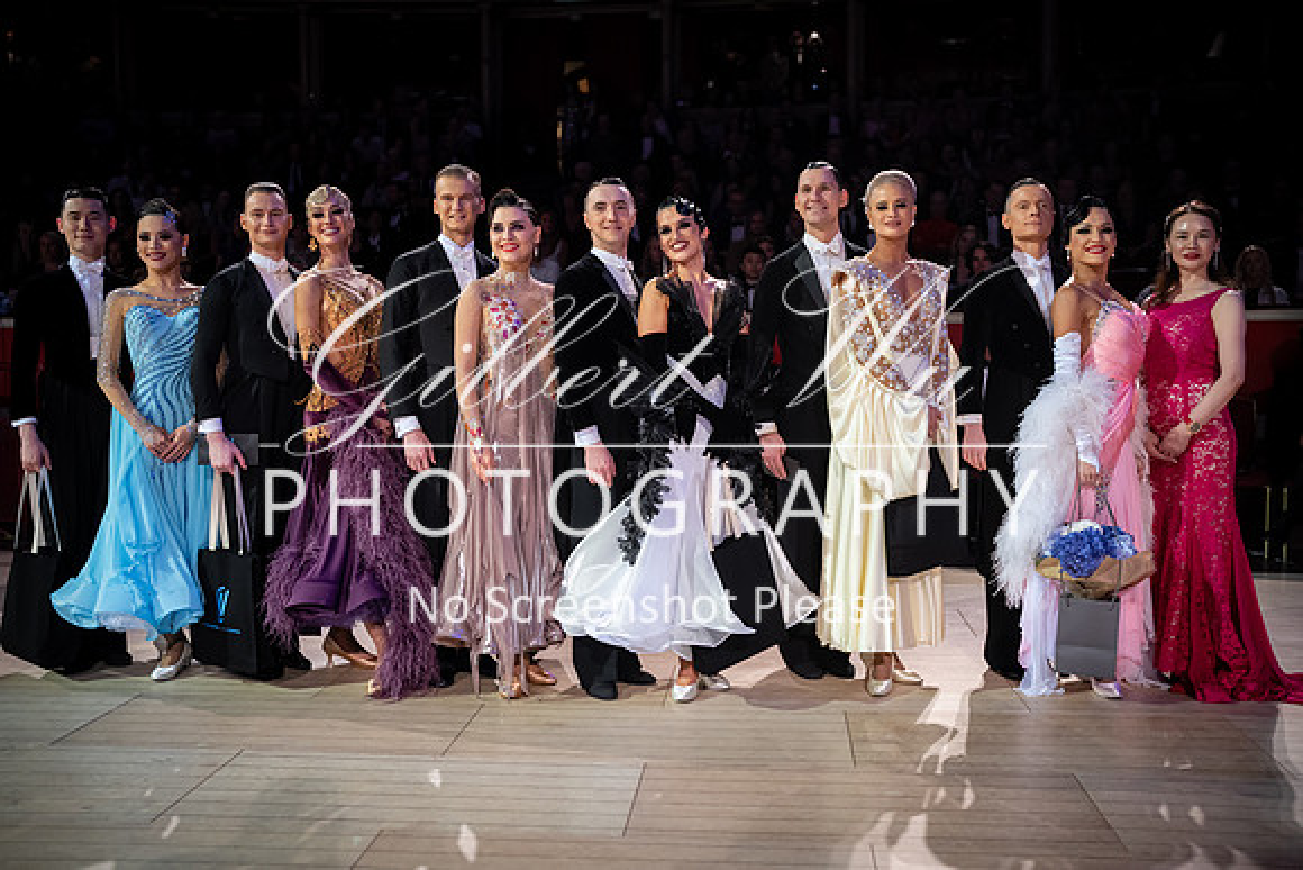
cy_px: 435
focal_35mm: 36
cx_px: 652
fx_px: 1291
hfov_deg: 53.5
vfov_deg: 37.2
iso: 2000
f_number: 2
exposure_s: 1/400
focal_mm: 35
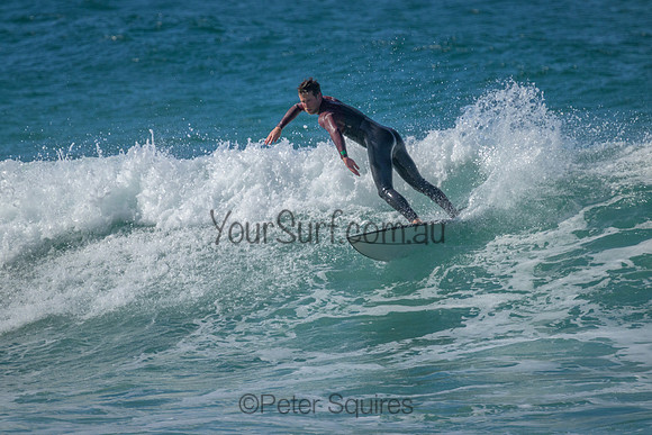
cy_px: 218
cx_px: 326
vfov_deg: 1.7
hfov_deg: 2.6
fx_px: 14492
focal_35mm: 800
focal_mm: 800
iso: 1800
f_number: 11
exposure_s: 1/2000
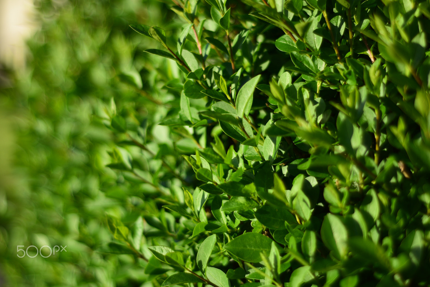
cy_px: 144
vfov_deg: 18.2
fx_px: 896
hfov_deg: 27.0
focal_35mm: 75
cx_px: 215
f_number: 1.8
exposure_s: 1/1250
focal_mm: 50
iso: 100
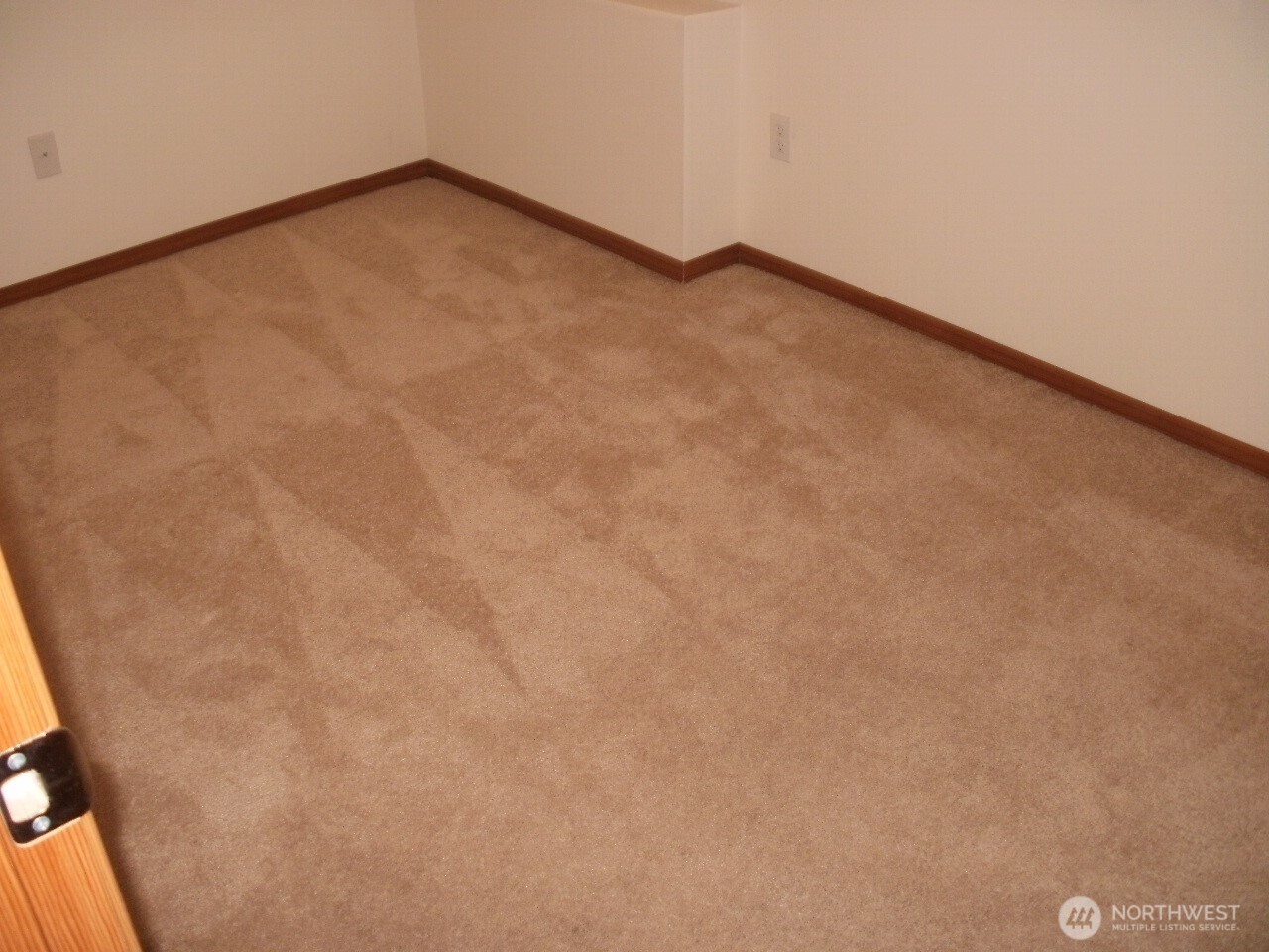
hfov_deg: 51.4
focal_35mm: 36
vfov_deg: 39.7
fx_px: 1320
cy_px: 476
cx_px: 634
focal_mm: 6.3
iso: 125
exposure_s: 1/30
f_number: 3.5
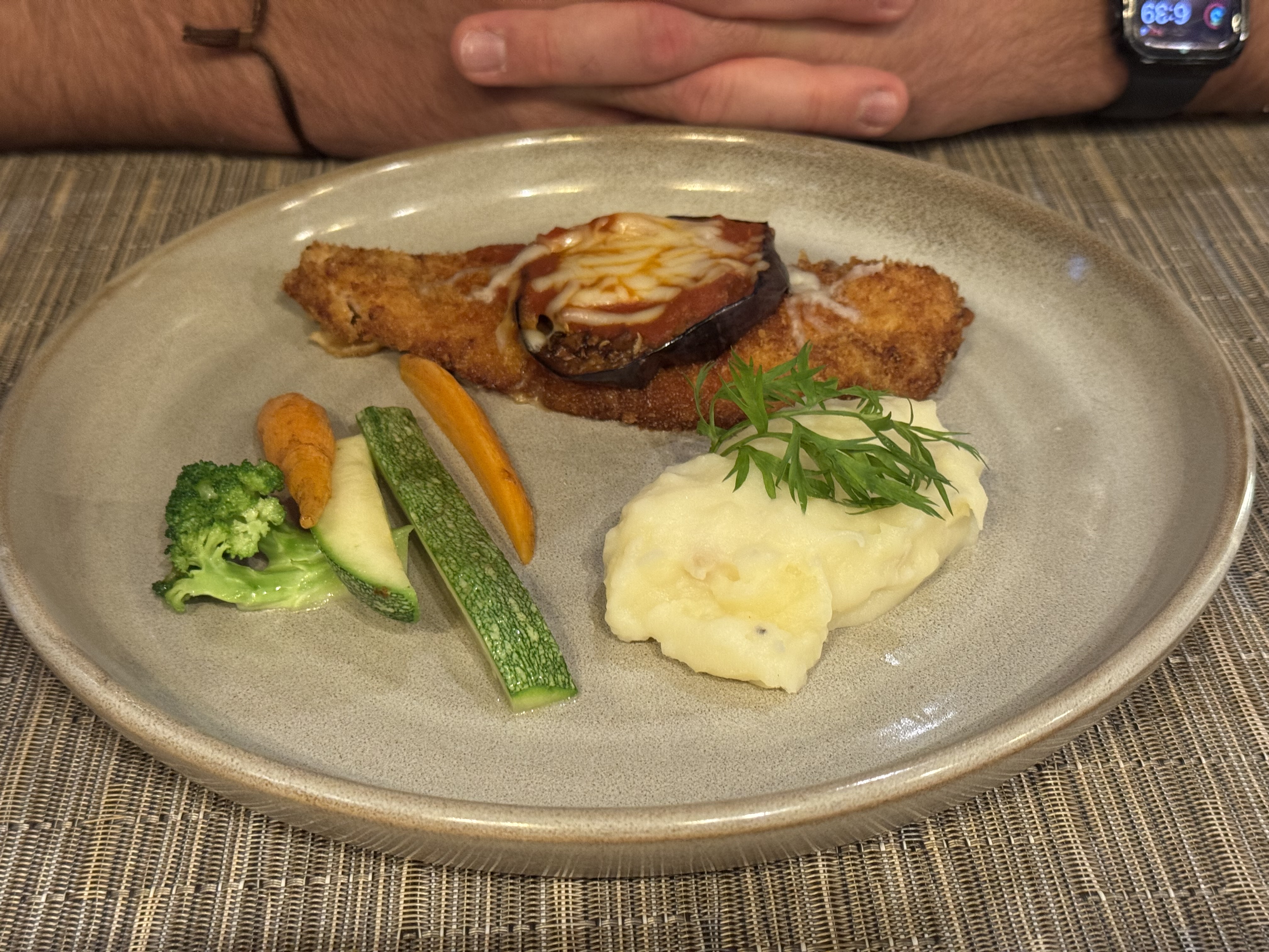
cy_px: 476
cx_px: 634
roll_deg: +0.9
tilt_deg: -36.8
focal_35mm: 48
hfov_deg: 39.7
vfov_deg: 30.3
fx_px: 1760
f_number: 1.78
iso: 400
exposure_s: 1/40
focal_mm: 6.76
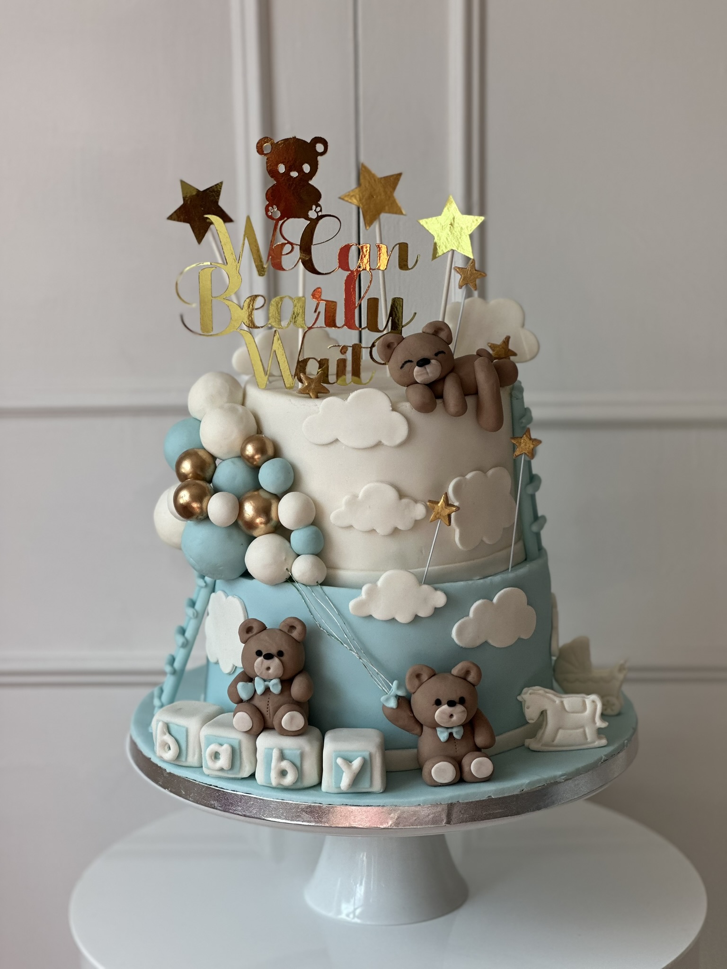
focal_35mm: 77
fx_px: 2156
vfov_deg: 25.3
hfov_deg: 19.1
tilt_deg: -10.1
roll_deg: +1.4
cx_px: 364
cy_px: 484
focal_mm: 9
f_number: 2.8
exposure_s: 1/121
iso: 32
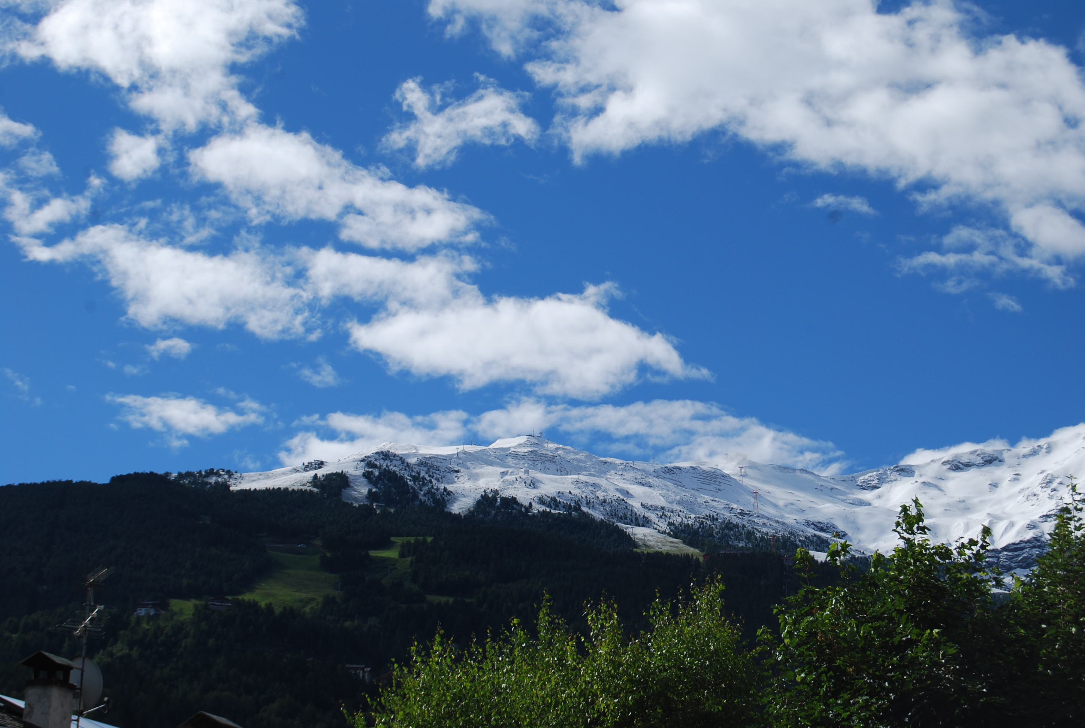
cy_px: 364
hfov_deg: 24.6
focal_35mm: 82
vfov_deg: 16.6
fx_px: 2492
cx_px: 542
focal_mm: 55
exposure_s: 1/320
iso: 100
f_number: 9
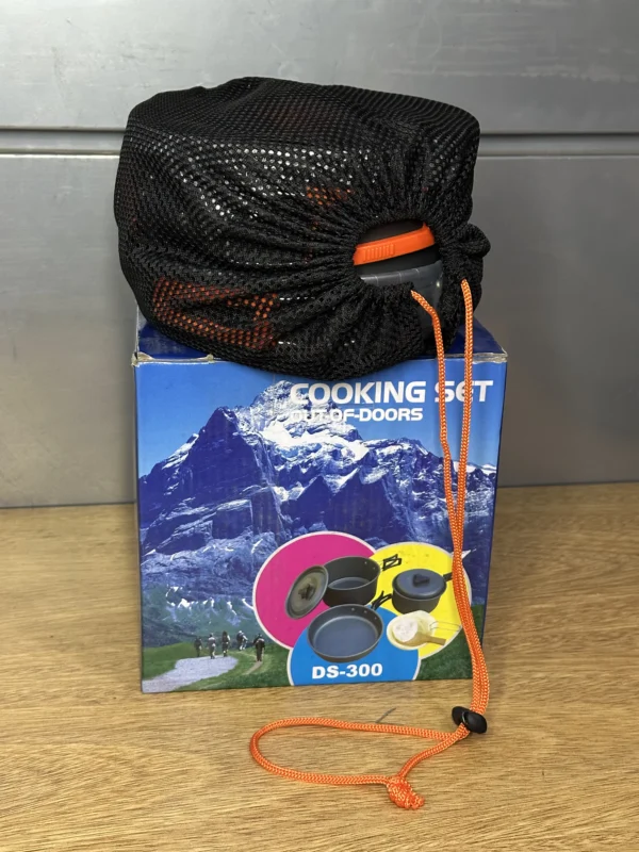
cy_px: 426
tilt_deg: -20.2
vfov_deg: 39.7
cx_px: 320
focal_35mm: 48
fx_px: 1181
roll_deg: -3.0
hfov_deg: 30.3
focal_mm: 6.86
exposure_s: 1/33
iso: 500
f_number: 1.78
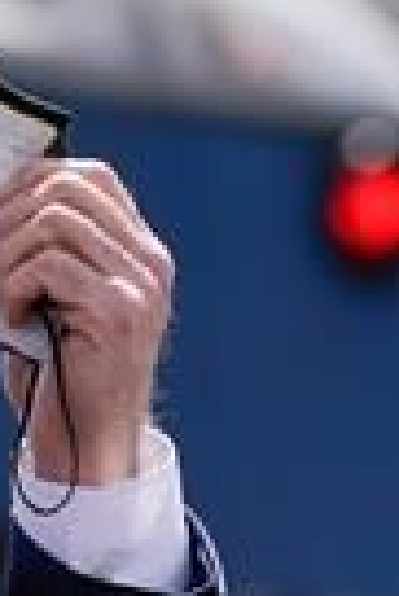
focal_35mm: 922
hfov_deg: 1.5
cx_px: -180
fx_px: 15288
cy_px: 296
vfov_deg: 2.2
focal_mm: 193
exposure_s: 1/2500
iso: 320
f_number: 5.6
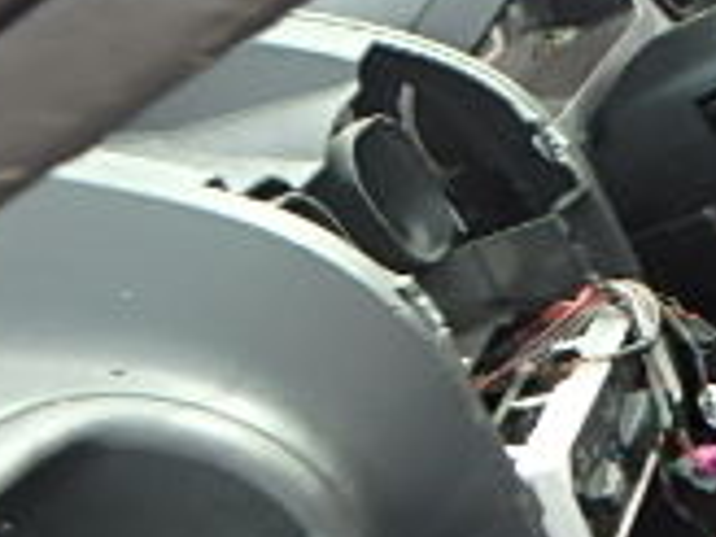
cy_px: 284
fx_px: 1696
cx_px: 1332
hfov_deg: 18.2
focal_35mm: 82
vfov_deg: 18.0
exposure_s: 1/125
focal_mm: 3.7
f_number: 3.5
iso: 125
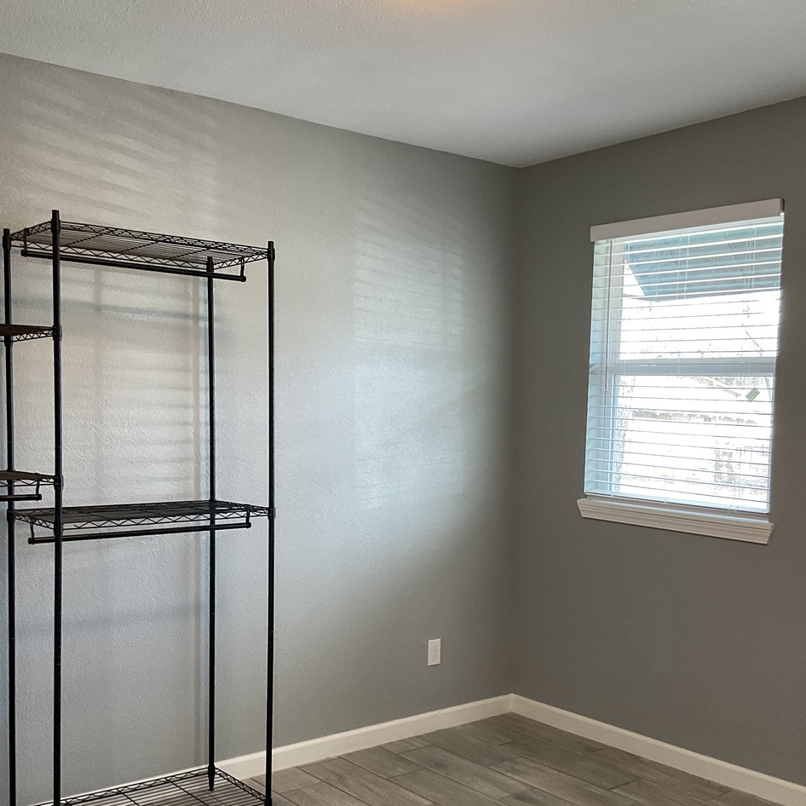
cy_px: 463
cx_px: 413
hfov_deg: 42.8
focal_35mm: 39
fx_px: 1027
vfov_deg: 42.7
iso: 64
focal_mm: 3
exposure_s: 1/60
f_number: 1.8
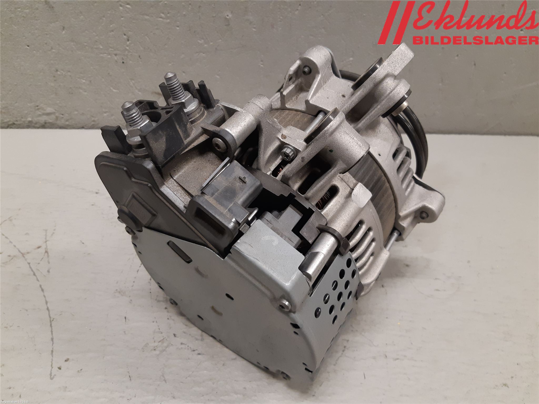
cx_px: 270
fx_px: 405
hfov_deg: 67.3
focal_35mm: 26
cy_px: 202
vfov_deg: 53.1
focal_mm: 3.93
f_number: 1.7
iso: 160
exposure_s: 1/50
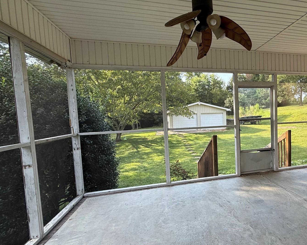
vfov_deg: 65.5
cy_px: 128
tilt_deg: -2.7
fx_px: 191
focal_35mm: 21
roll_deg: +1.7
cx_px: 216
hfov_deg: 74.0
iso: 50
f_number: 2.2
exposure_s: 1/239
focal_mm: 2.22
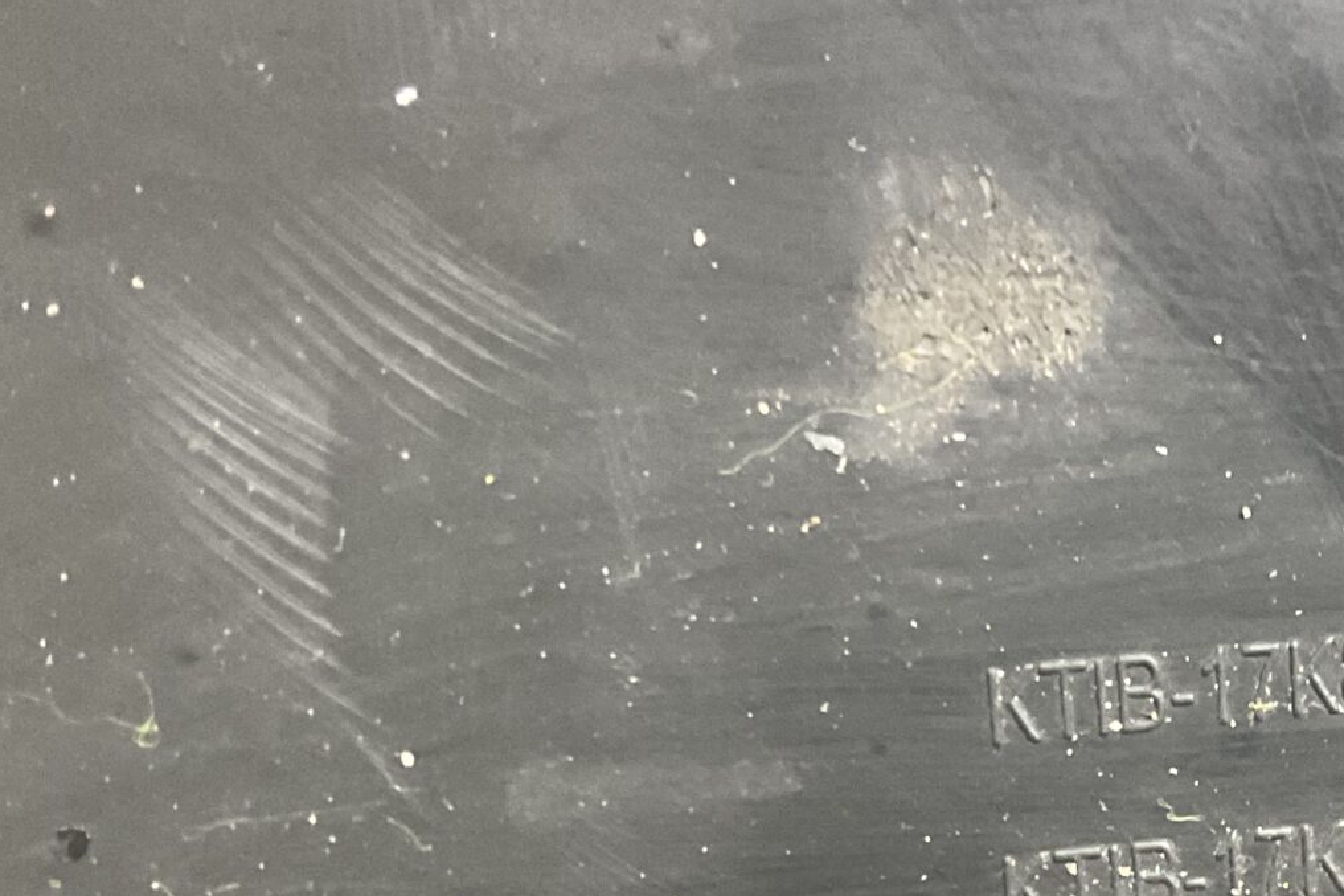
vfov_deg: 17.5
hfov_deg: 25.2
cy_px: 887
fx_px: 2837
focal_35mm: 76
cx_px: 1389
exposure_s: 1/33
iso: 250
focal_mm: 3
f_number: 1.8
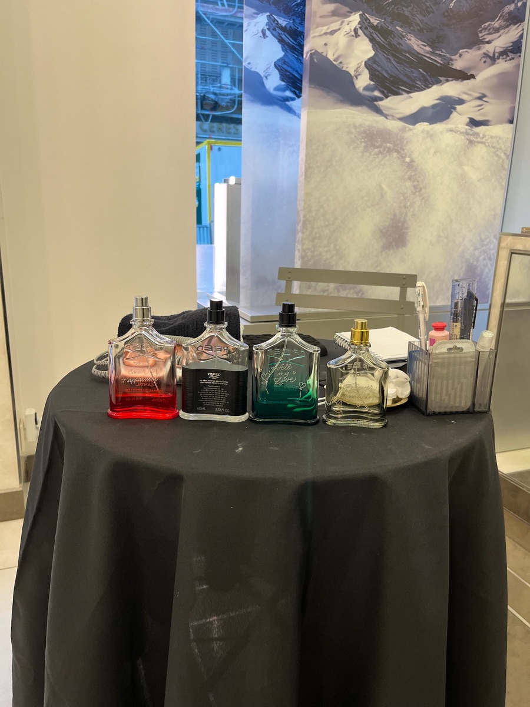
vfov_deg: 67.3
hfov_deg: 53.1
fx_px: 531
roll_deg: -2.3
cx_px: 265
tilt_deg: -14.2
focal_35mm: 26
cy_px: 354
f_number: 1.6
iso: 100
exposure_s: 1/100
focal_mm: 5.1
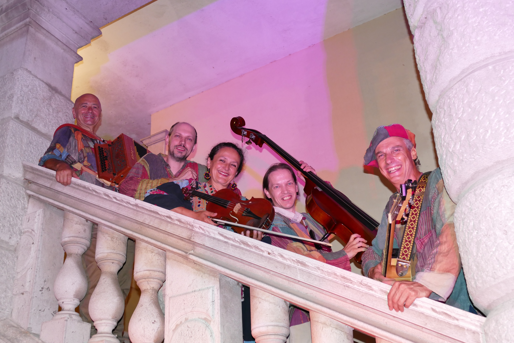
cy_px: 172
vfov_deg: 32.6
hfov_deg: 47.4
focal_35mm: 41
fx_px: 585
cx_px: 257
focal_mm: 15.02
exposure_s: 1/80
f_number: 3.2
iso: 800
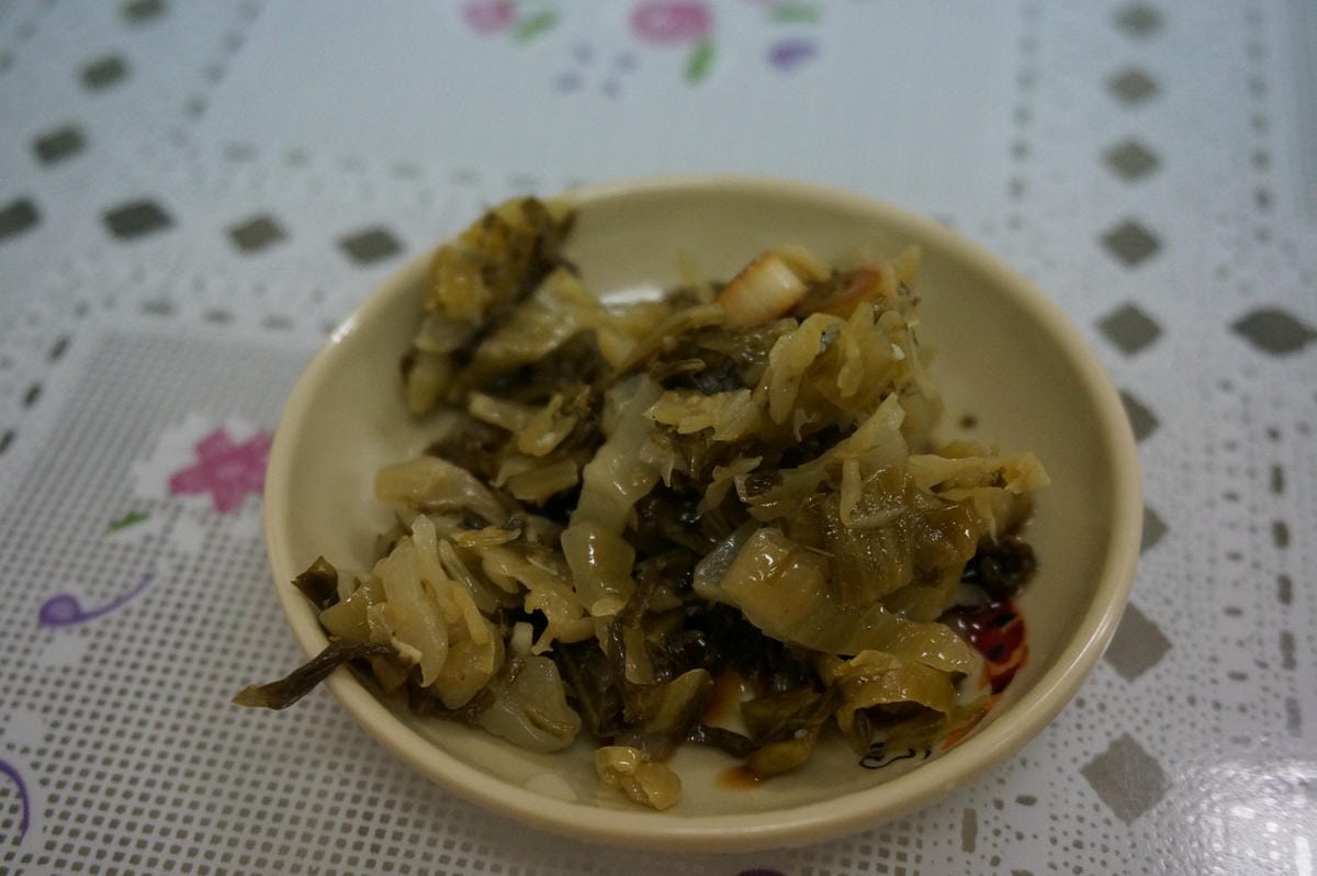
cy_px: 438
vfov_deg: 28.9
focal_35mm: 46
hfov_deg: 42.4
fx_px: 1700
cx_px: 658
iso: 1600
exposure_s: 1/160
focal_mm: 31
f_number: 5
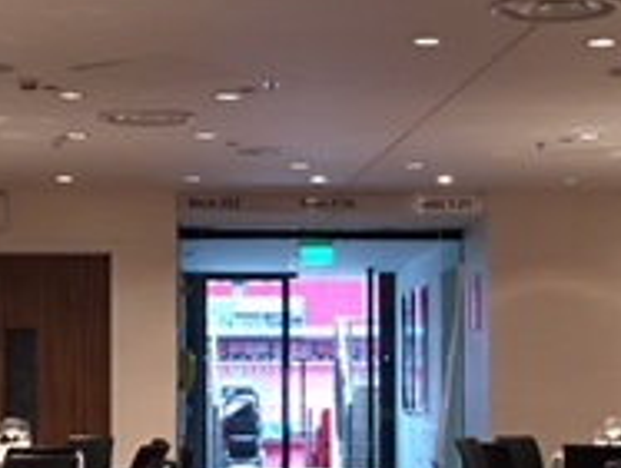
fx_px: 1779
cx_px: 332
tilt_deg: +2.1
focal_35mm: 99
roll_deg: +0.1
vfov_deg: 14.9
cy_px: 355
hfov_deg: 19.8
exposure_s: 1/17
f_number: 2.2
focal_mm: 4.15
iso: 125
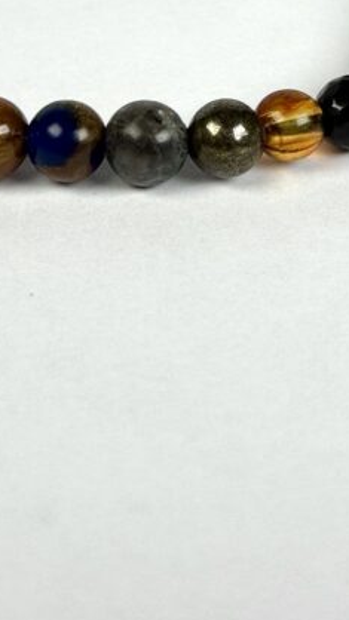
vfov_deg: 16.4
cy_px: -10
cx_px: 156
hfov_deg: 9.5
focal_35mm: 128
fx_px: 2107
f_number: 1.78
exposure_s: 1/6410
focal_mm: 6.76
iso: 64
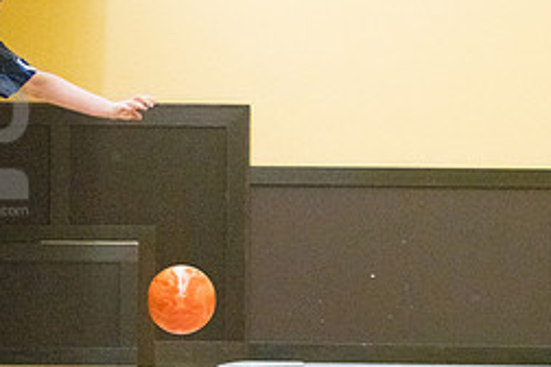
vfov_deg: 6.5
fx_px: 3245
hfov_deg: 9.6
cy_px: 141
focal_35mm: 212
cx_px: -37
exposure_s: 1/1000
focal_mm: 92
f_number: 4.5
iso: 10000
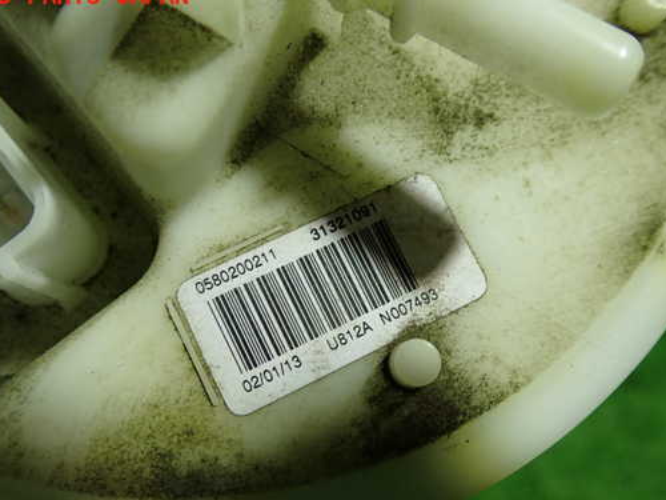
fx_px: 693
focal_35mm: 36
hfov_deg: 51.3
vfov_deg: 39.6
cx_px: 346
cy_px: 279
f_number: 2.3
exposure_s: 1/50
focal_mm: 5.4
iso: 200
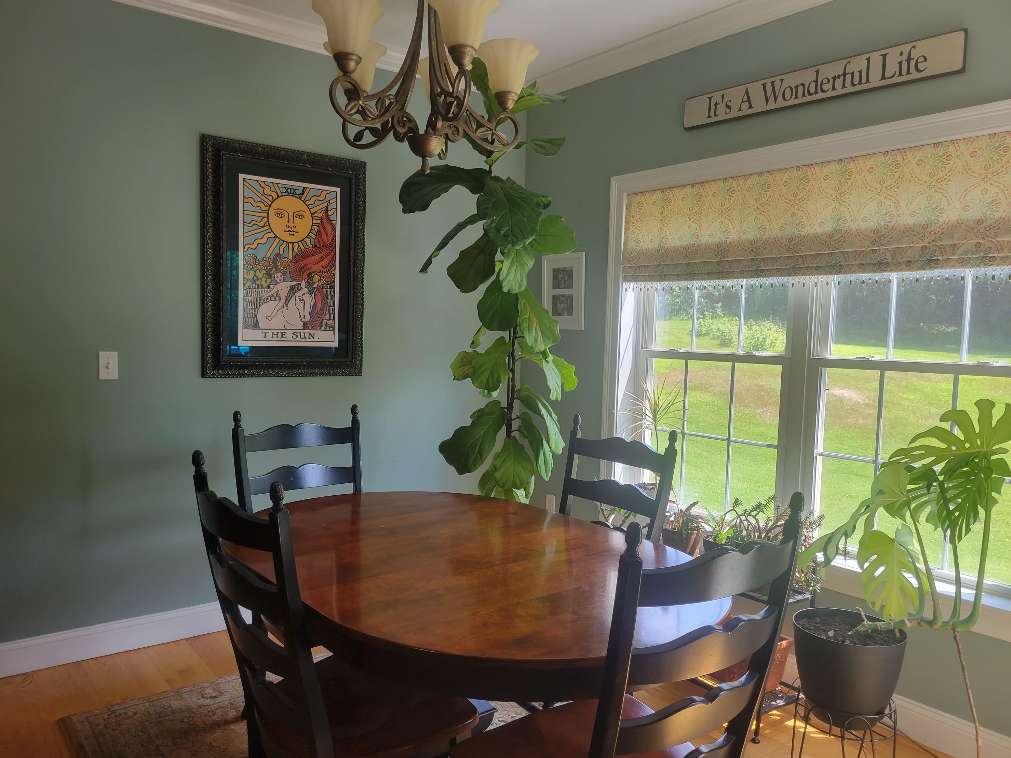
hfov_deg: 65.3
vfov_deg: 51.4
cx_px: 497
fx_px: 789
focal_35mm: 27
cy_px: 390
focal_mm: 5.4
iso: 64
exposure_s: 1/120
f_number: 1.8
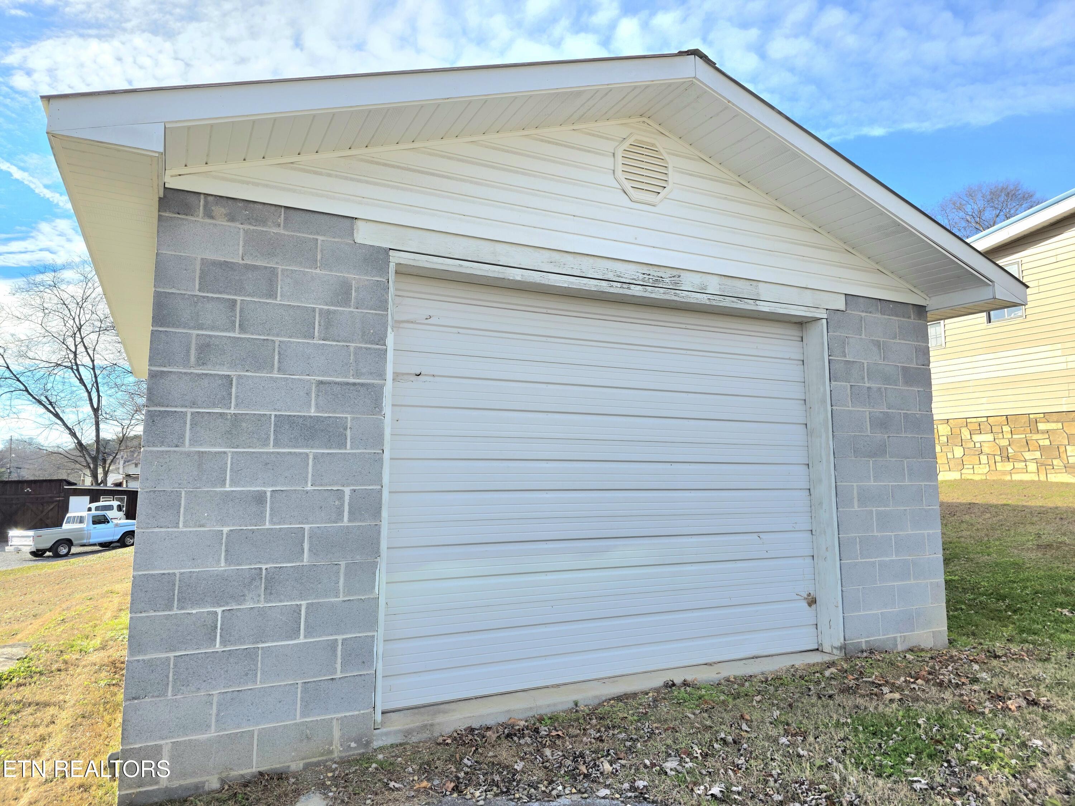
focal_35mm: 23
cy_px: 403
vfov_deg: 58.9
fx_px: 714
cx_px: 538
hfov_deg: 73.9
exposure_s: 1/5000
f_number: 1.7
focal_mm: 6.3
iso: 80
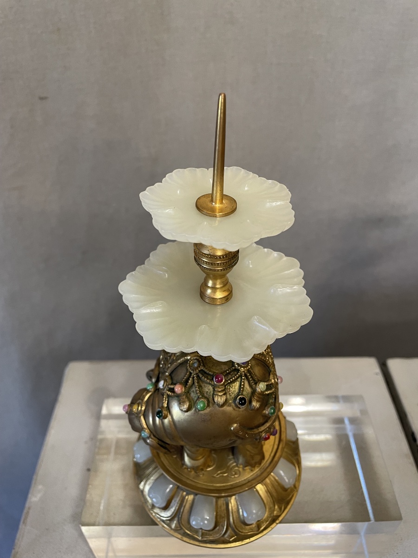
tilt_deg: -39.6
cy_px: 279
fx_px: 419
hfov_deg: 53.1
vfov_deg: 67.3
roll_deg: +2.7
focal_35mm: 26
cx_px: 209
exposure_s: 1/50
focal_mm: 4.2
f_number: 1.6
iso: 125
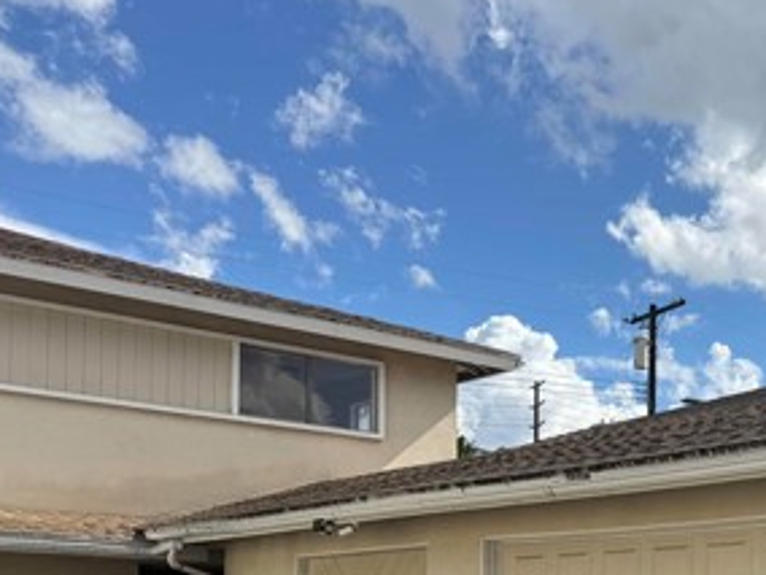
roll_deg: +0.0
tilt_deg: +2.4
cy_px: 597
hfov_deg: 32.3
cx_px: 793
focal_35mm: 54
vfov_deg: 25.5
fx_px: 1195
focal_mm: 6.76
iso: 80
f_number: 1.78
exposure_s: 1/5714
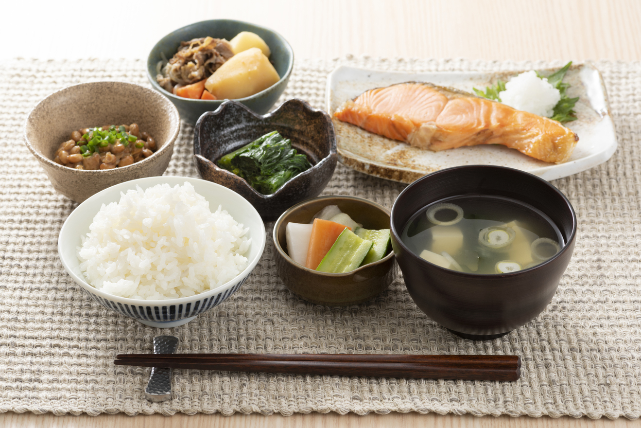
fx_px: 1870
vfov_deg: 13.0
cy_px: 214
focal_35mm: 105
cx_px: 320
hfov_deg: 19.5
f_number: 11
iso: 100
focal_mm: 105
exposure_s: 1/250
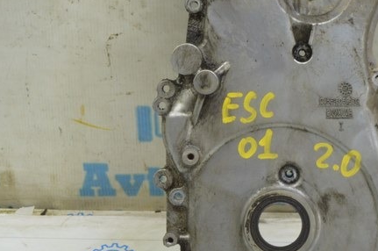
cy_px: 65
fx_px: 935
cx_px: 264
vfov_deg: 15.2
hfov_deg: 22.7
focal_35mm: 89
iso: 400
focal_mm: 25
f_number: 5.6
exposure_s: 1/20
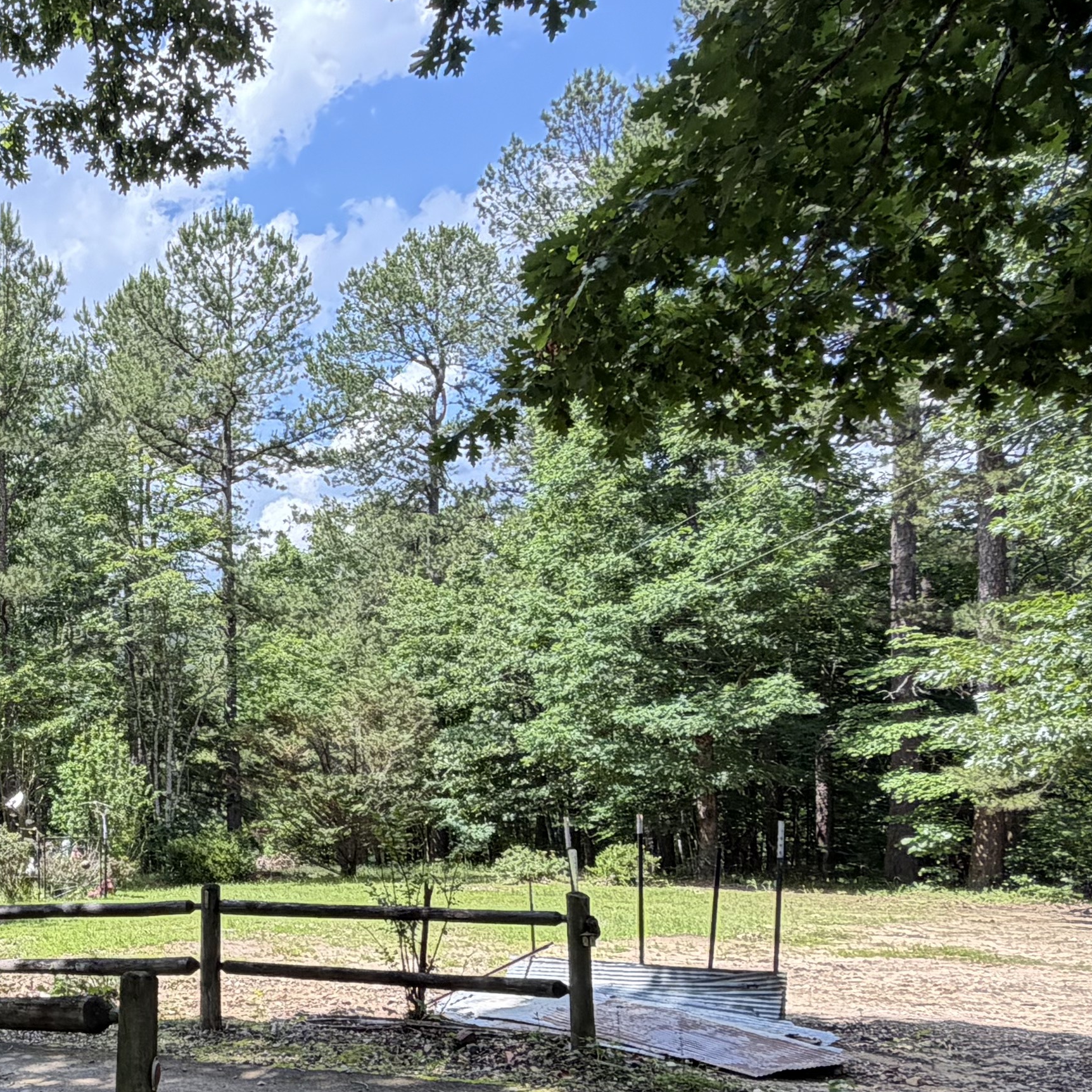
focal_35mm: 41
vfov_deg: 40.6
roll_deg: -0.5
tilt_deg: +1.0
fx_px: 1463
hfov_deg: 36.0
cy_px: 700
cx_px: -49
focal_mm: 2.22
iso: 50
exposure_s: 1/344
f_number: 2.2
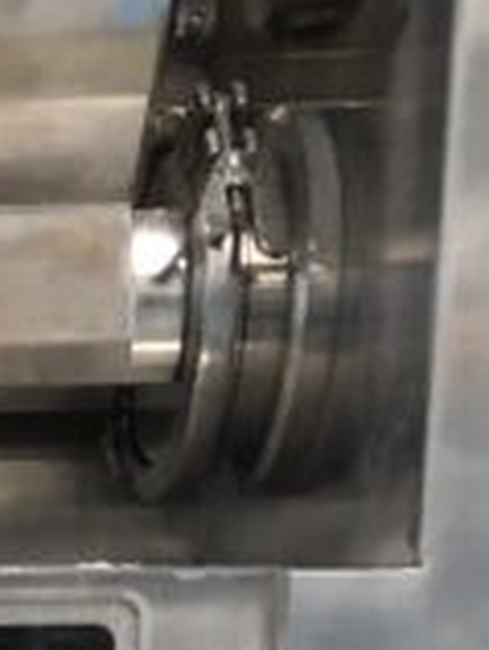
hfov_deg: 7.5
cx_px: -847
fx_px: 3400
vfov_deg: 9.7
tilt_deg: -12.1
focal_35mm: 181
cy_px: 1534
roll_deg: +1.1
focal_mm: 3.99
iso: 40
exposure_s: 1/25
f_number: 1.8
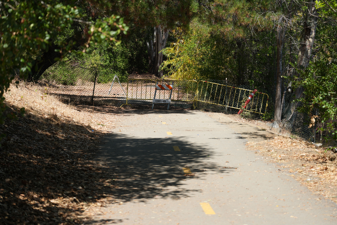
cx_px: 168
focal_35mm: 100
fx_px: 936
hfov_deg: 20.4
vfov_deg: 13.7
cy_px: 112
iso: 160
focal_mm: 100
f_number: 4.5
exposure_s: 1/640
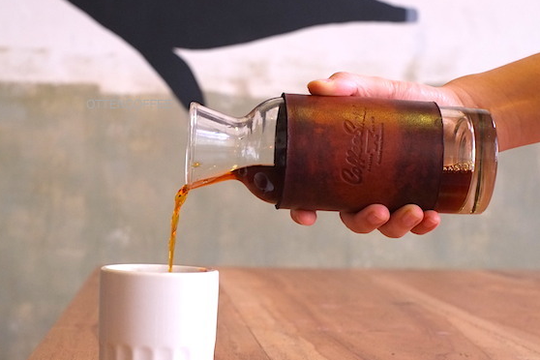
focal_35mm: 76
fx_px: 1140
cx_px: 203
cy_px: 199
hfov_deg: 26.6
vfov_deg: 17.9
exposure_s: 1/60
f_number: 5.6
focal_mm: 35
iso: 2000
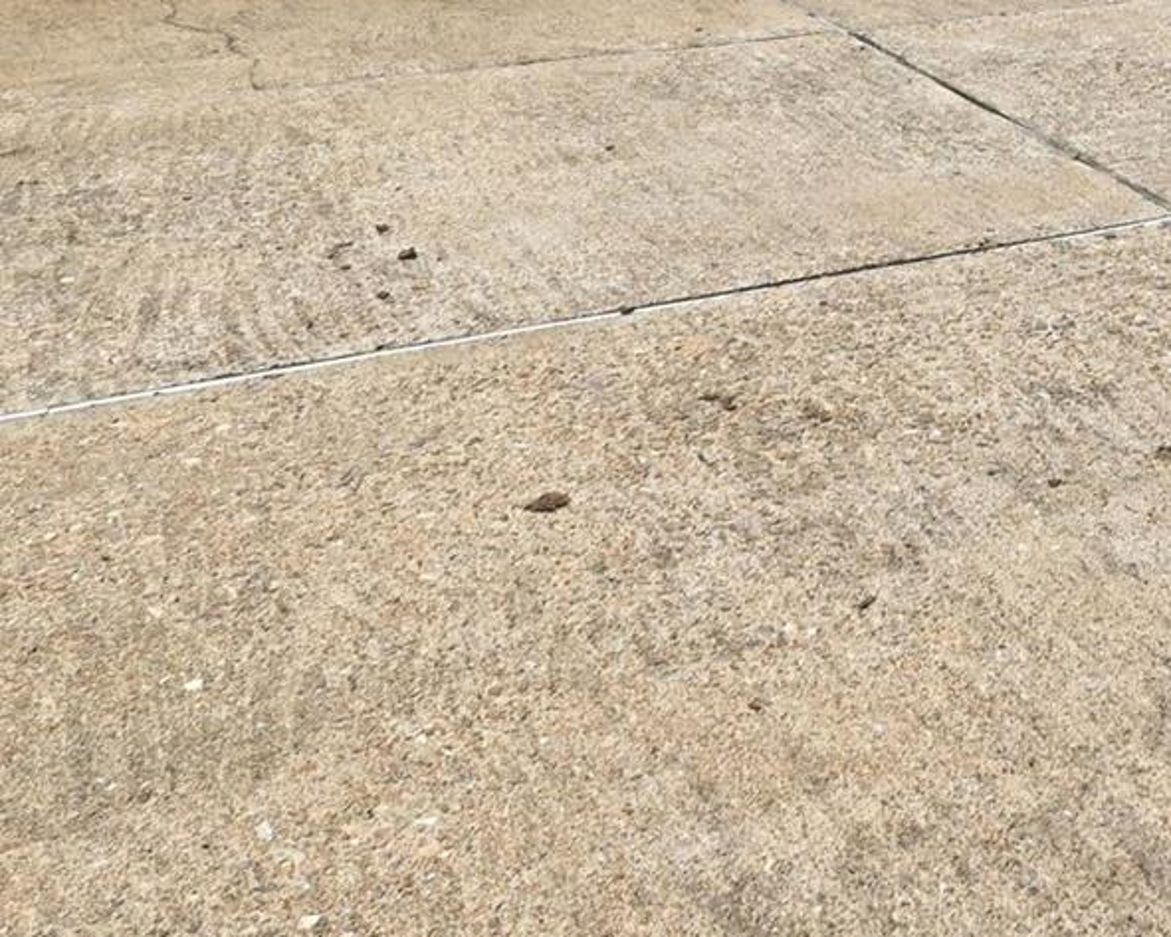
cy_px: -283
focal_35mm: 52
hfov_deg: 33.6
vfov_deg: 25.2
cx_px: 1110
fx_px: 1802
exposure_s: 1/400
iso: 400
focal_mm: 16
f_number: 8
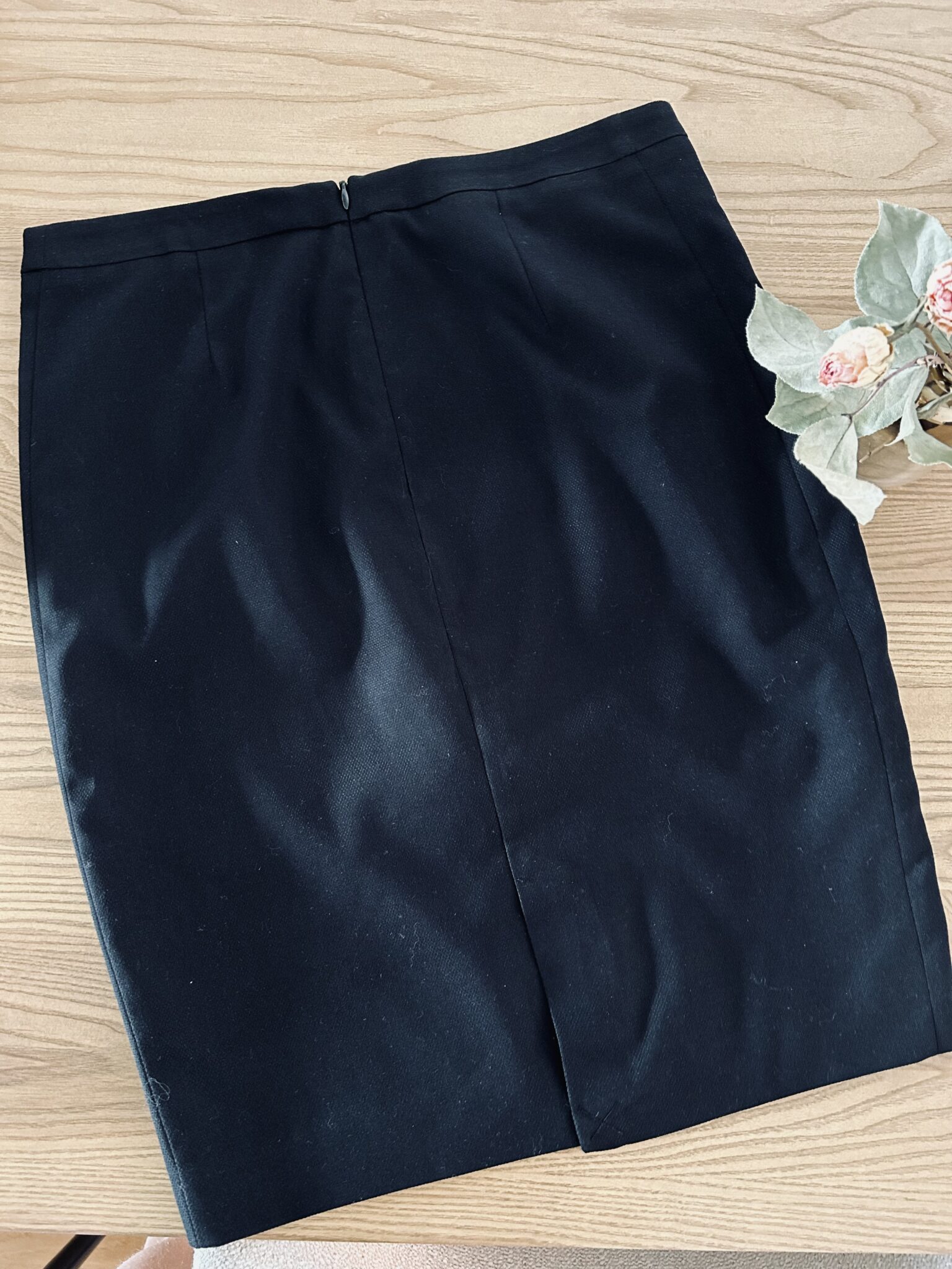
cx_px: 476
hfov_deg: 53.1
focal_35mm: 26
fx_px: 953
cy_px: 634
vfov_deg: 67.3
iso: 640
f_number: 1.5
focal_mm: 5.7
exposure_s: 1/34
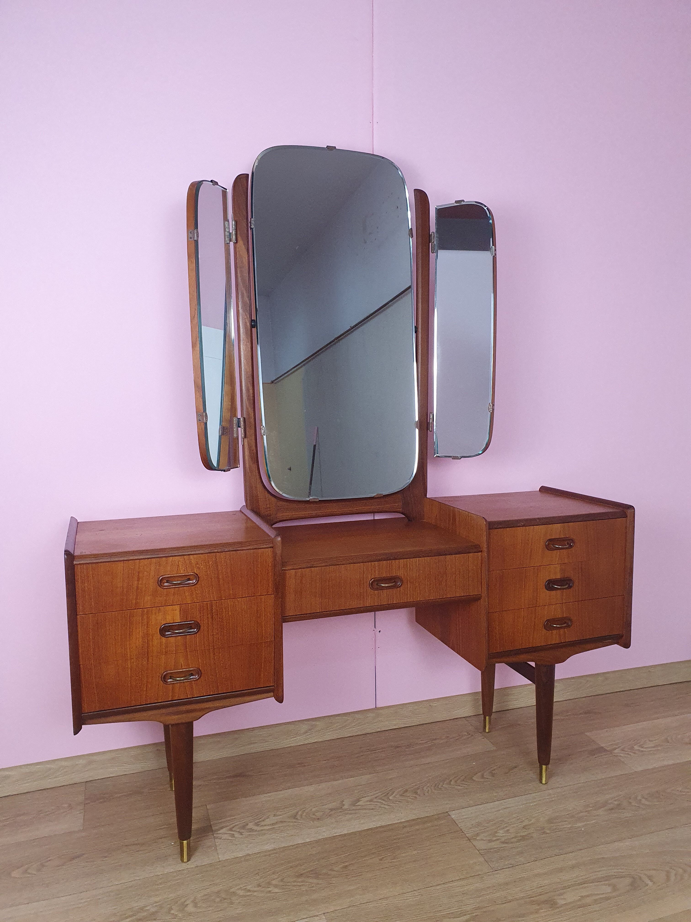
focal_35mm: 26
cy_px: 461
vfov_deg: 67.3
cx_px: 346
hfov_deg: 53.1
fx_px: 692
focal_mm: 4.32
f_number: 2.4
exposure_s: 1/100
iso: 250
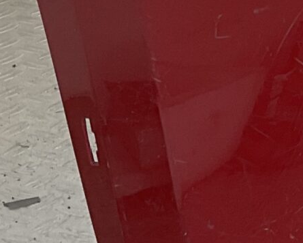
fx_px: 1462
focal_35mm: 163
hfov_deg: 10.7
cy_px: -48
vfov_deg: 9.4
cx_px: 640
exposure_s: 1/149
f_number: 1.8
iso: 16
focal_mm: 3
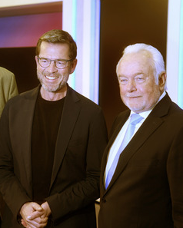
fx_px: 433
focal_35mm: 64
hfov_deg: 23.7
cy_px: 114
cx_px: 52
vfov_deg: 29.6
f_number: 2.2
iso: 640
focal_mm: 30
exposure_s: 1/125
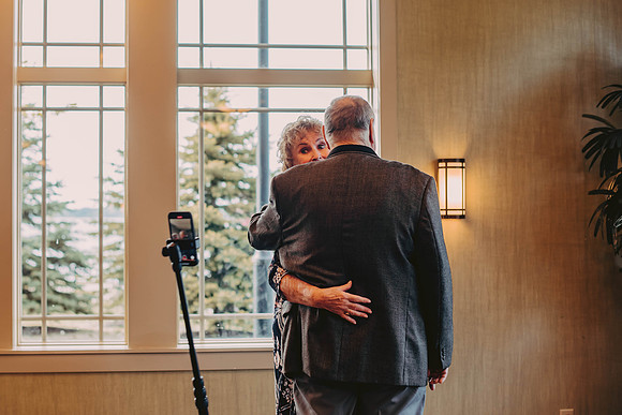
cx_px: 260
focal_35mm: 60
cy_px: 174
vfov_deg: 22.7
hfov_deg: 33.4
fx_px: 1033
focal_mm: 50
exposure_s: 1/320
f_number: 2.2
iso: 200
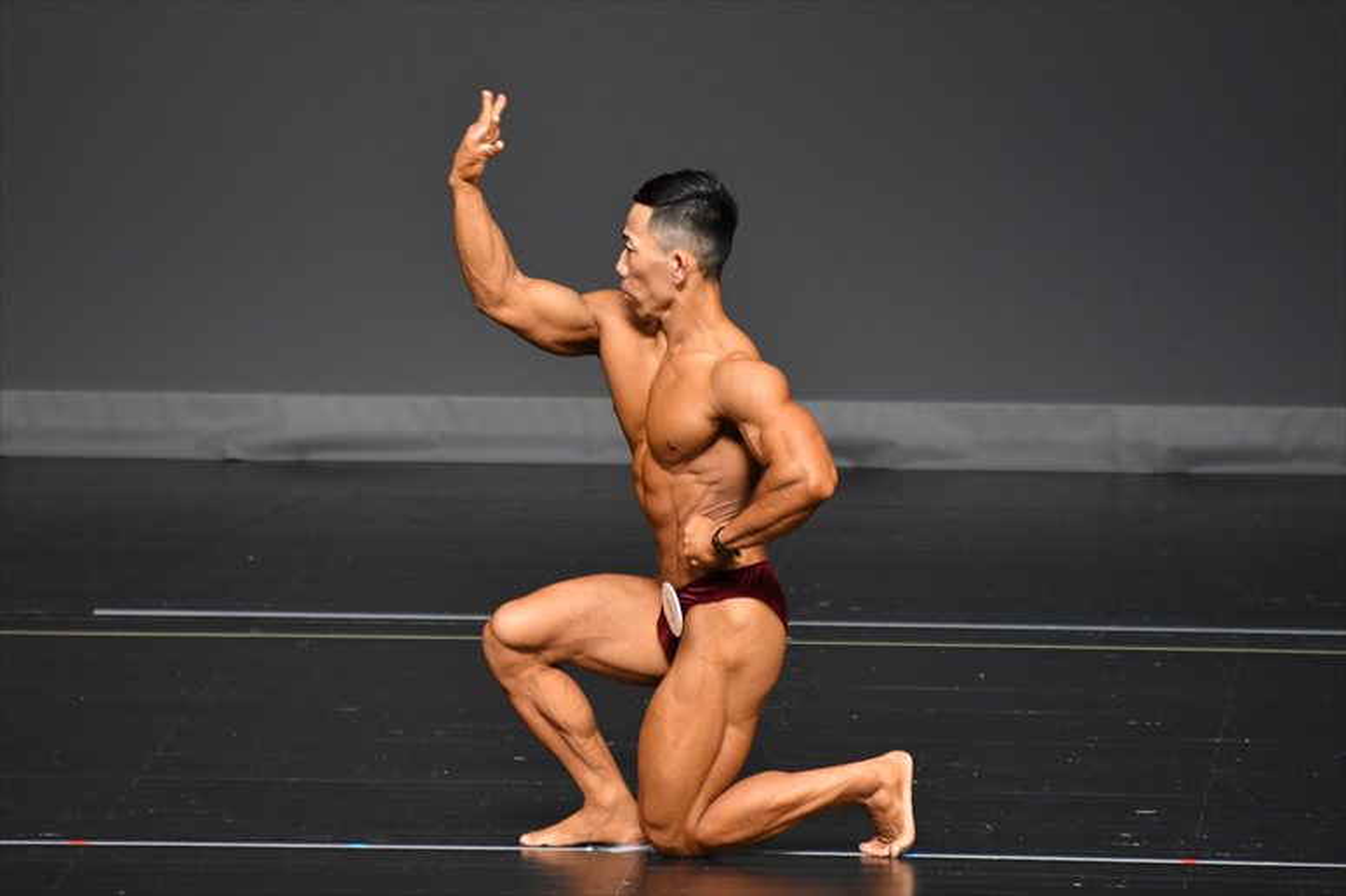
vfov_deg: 3.1
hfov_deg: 4.6
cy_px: 448
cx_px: 673
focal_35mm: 450
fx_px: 16817
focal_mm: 300
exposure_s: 1/400
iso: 2500
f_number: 5.6
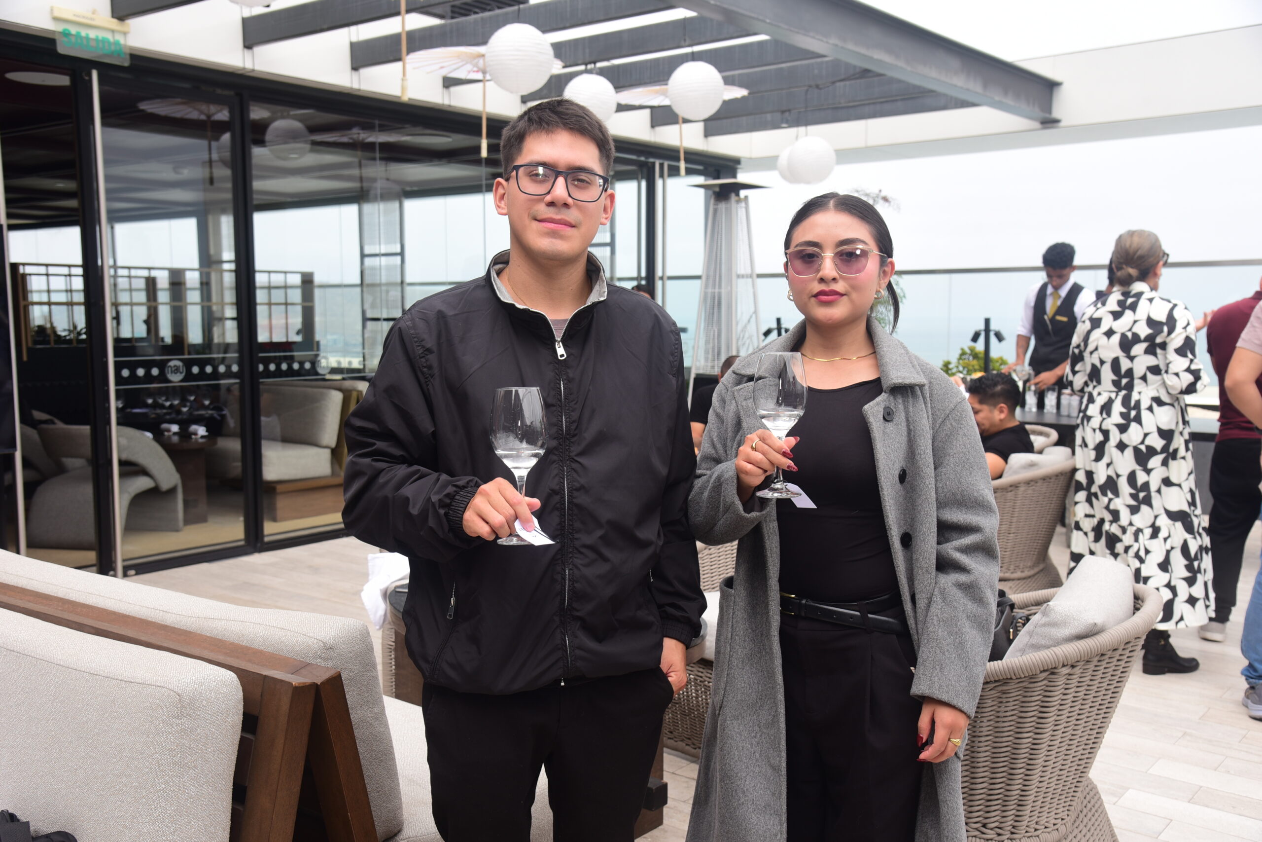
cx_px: 631
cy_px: 421
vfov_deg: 37.9
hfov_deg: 54.4
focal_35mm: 35
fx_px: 1227
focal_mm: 35
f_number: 8
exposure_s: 1/125
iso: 125
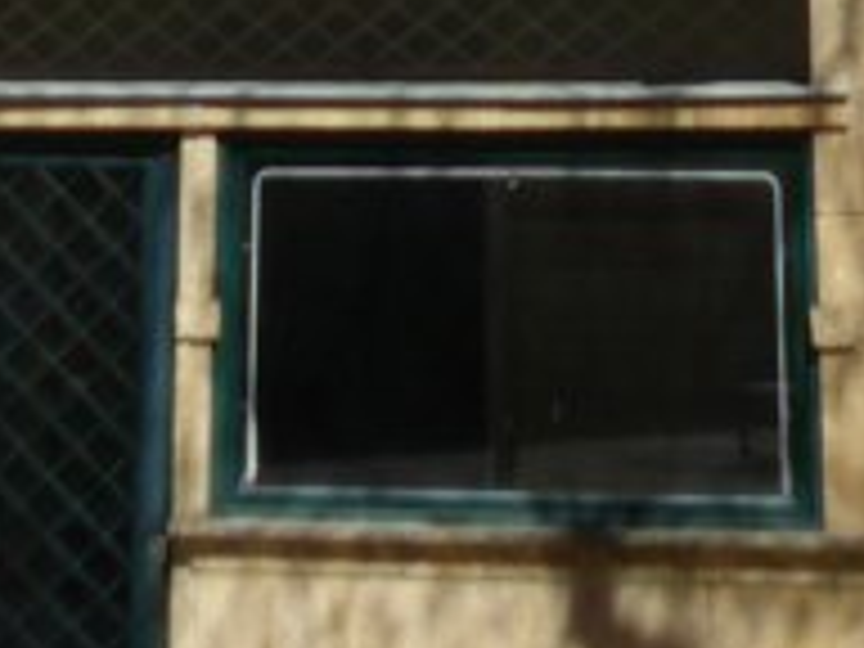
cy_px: -909
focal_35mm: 139
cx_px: 333
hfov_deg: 14.2
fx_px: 3469
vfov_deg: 9.5
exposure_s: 1/1300
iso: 100
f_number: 4
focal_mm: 4.5
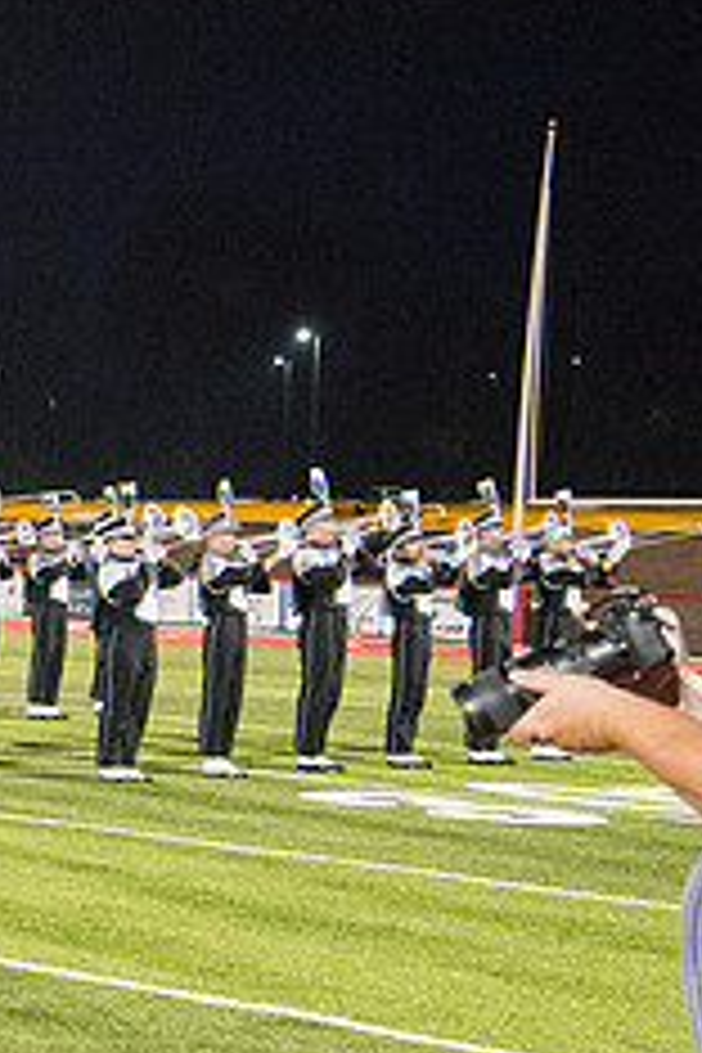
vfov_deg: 20.6
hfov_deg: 12.6
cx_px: -576
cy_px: 592
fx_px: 2896
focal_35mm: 99
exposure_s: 1/200
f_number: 5.6
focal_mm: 40
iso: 5000
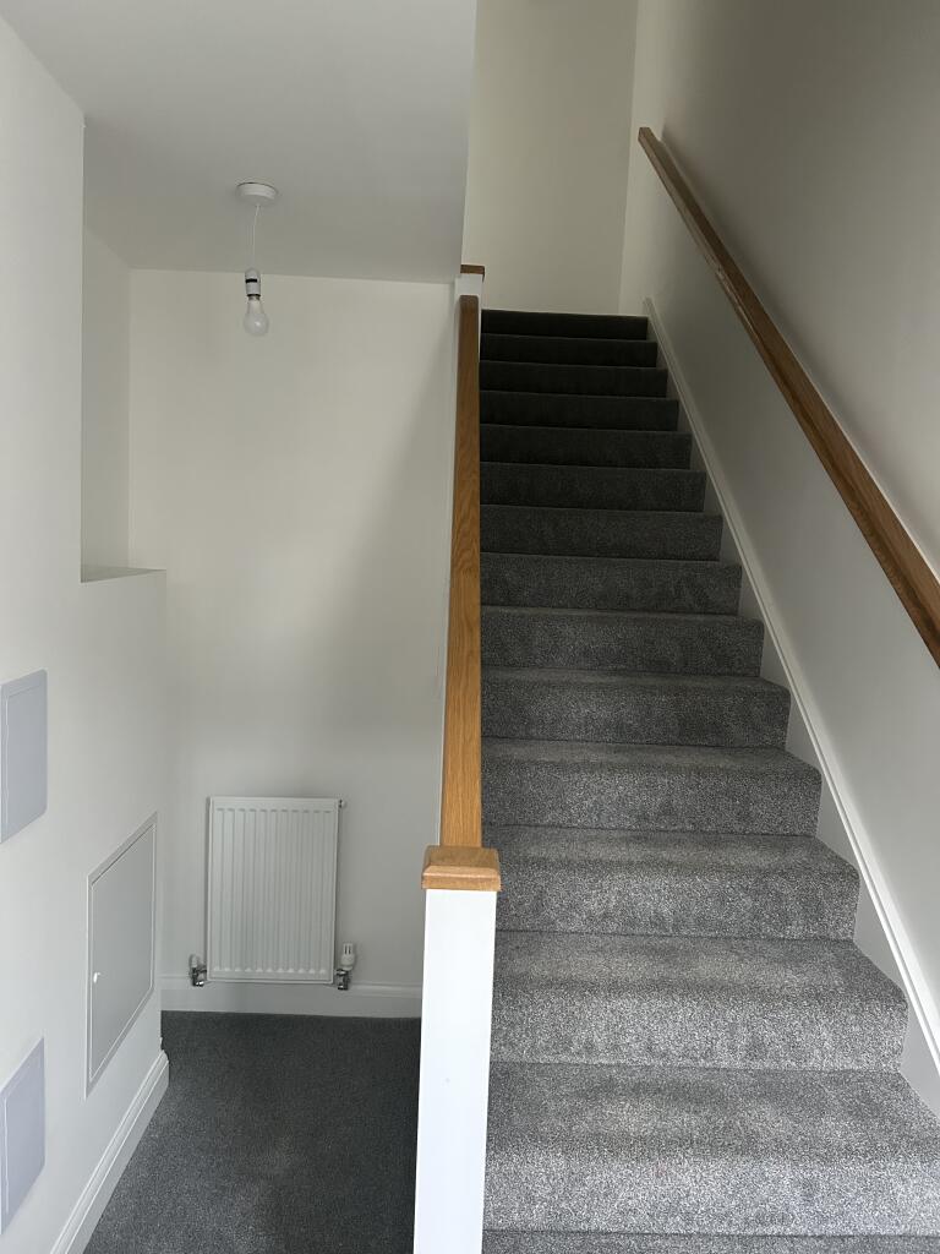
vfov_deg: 67.3
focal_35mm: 26
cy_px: 627
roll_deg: -3.0
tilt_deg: -5.8
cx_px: 470
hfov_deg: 53.1
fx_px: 941
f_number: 1.5
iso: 500
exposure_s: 1/55
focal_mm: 5.7
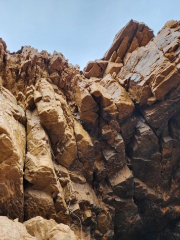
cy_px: 121
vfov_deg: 58.4
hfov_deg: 44.1
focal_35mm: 31
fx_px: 215
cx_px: 47
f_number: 1.8
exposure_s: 1/180
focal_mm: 6.4
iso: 20
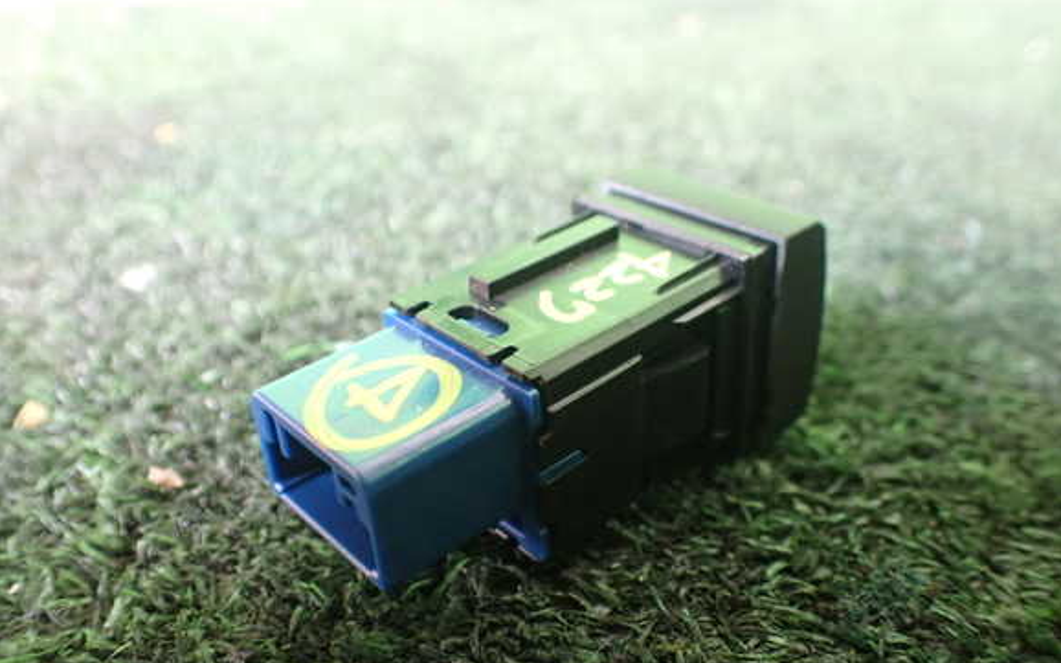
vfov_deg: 38.3
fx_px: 954
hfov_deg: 58.1
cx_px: 518
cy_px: 347
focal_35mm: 33
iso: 800
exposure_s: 1/125
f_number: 2.3
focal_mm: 5.4
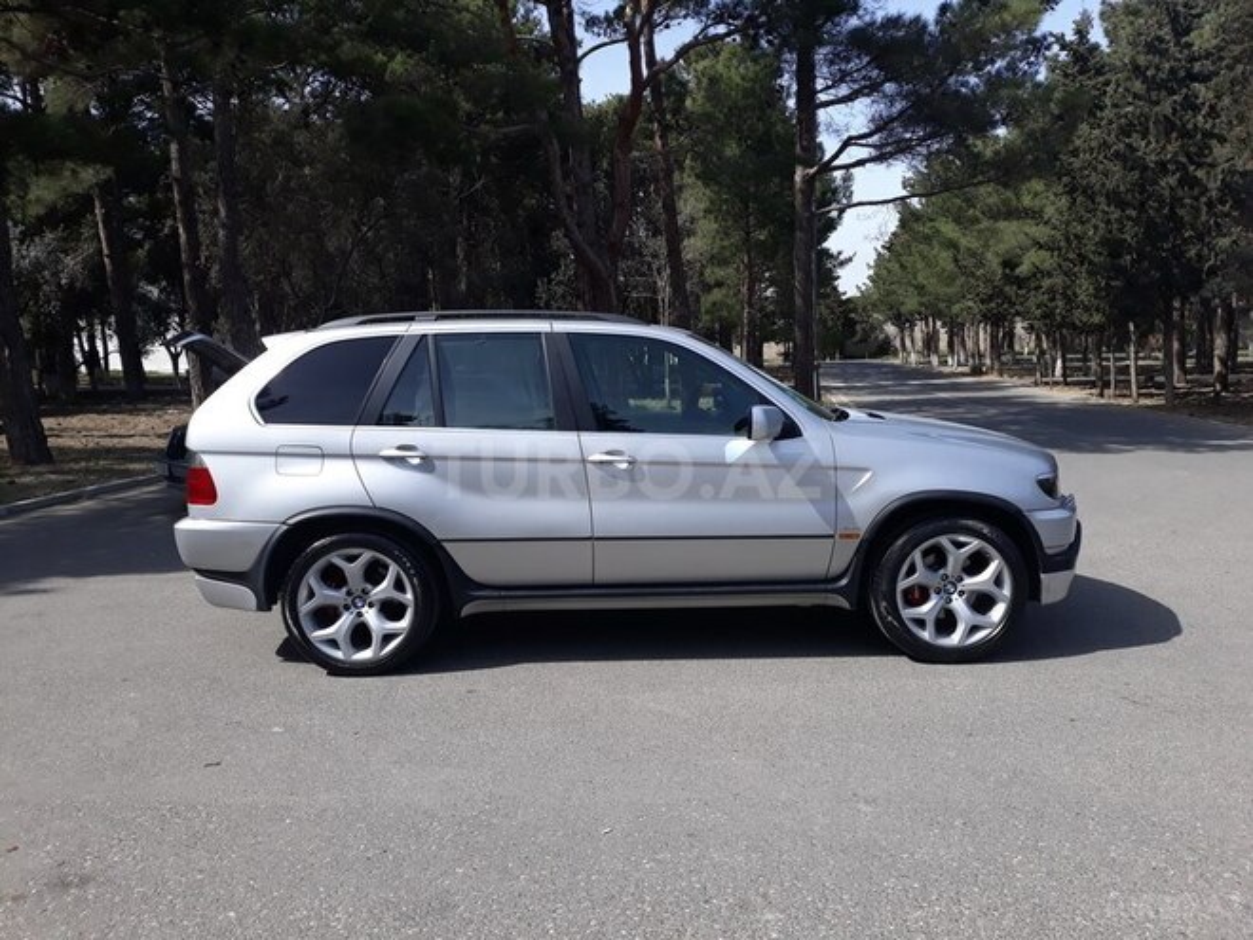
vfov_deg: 51.4
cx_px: 626
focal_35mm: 27
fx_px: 977
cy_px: 470
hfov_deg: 65.3
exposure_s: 1/1443
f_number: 1.7
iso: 40
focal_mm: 3.71
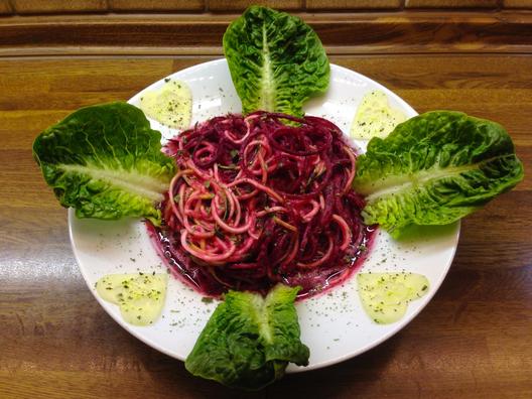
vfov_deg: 42.9
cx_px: 266
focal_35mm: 33
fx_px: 507
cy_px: 200
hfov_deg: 55.4
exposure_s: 1/40
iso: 64
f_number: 2.4
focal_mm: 4.12
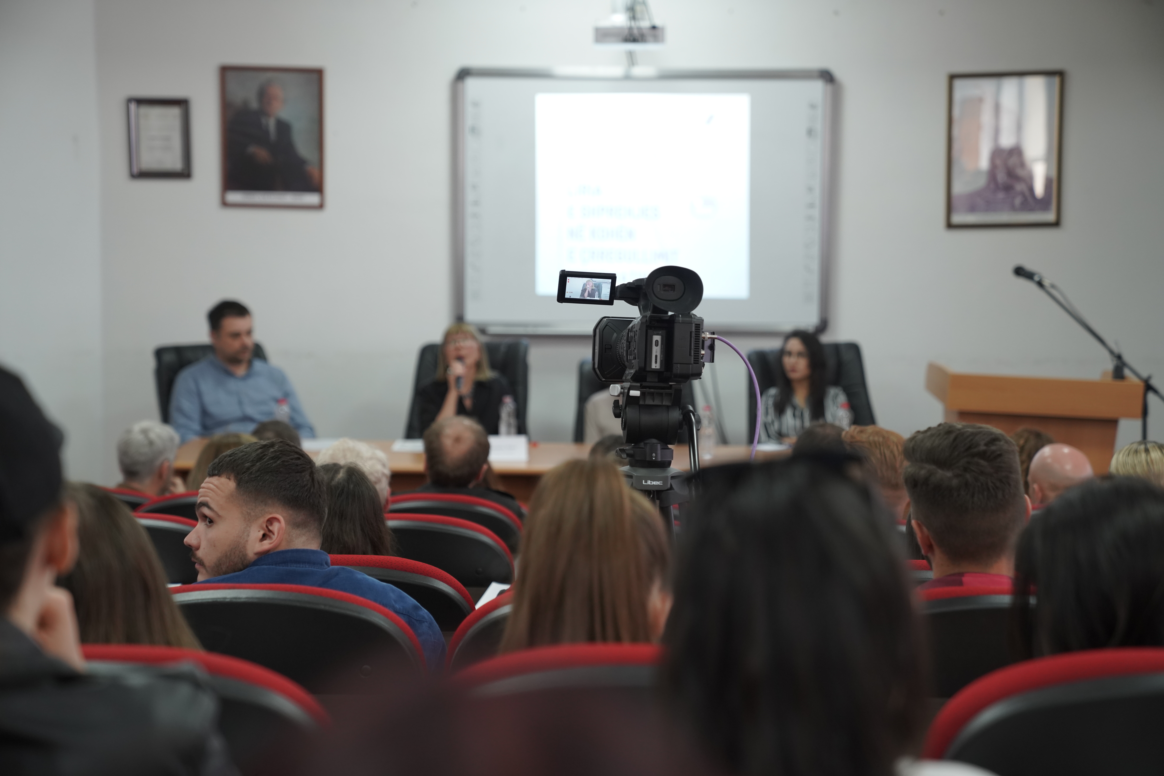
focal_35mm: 70
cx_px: 582
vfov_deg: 19.5
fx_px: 2264
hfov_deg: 28.8
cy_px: 388
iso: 1000
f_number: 3.2
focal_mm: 70
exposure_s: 1/100
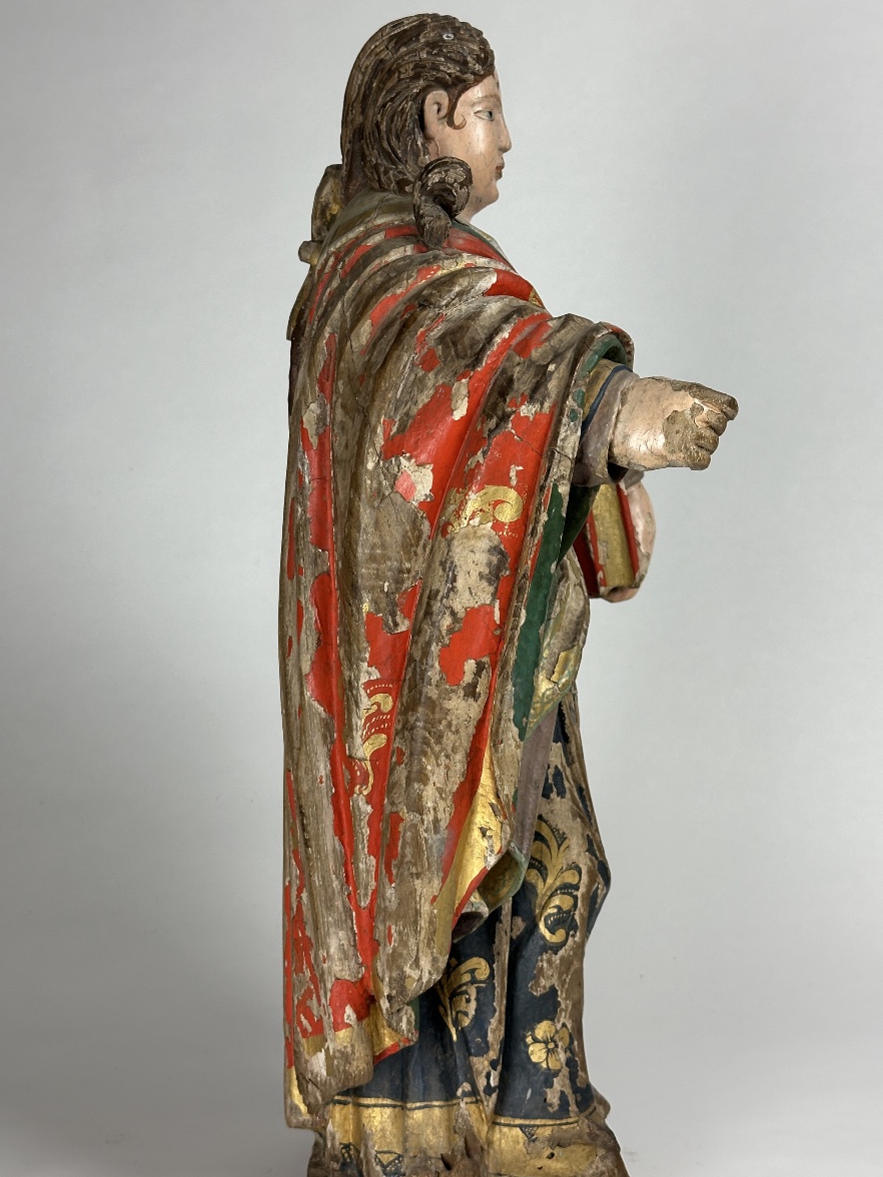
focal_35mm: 49
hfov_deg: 29.7
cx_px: 449
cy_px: 593
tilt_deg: -6.5
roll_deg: +0.4
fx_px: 1667
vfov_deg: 38.9
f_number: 1.78
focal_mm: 6.86
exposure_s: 1/100
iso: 80
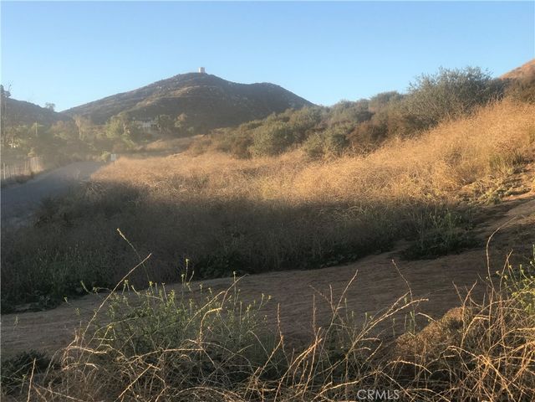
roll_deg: +2.1
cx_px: 268
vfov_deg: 25.7
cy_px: 201
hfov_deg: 33.8
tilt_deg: +0.3
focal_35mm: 57
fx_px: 881
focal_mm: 6.6
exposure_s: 1/244
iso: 20
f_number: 2.8
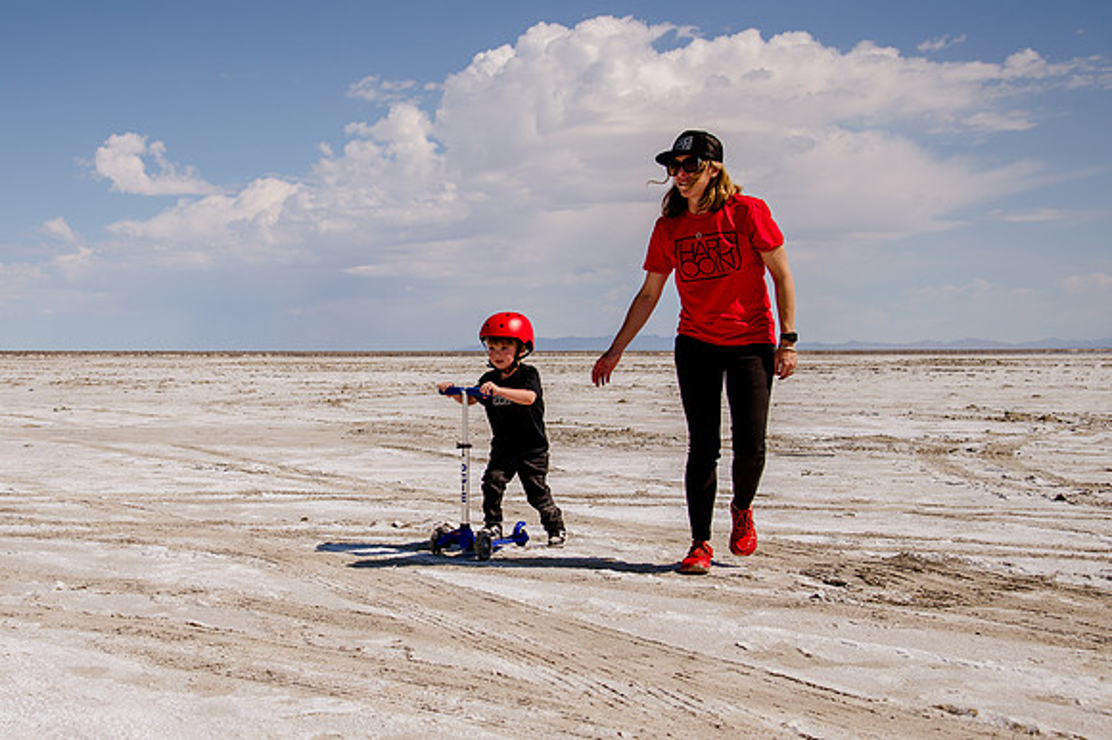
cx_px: 362
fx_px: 1484
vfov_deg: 28.0
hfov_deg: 40.5
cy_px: 402
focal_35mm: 48
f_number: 6.3
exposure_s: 1/1600
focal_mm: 35
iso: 160
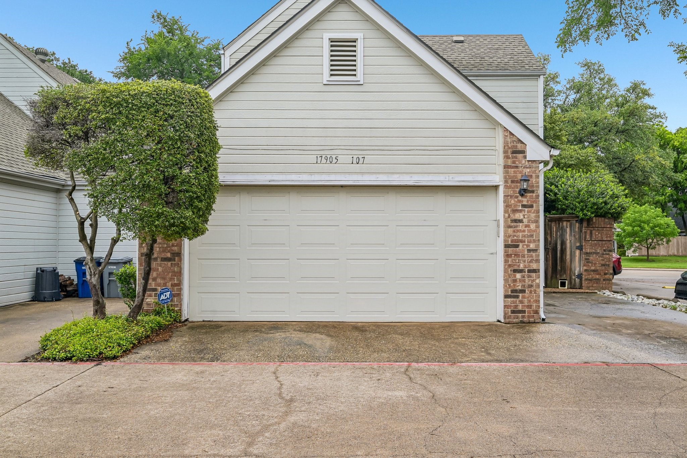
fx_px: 572
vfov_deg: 43.6
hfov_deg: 61.9
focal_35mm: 30
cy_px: 229
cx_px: 344
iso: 400
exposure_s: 1/250
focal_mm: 30
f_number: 8
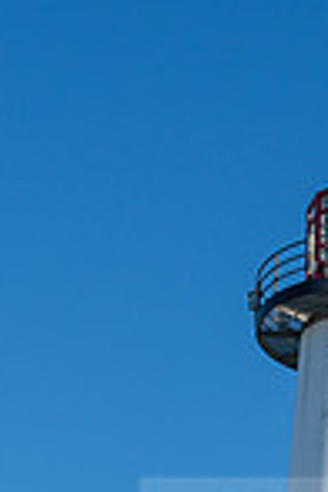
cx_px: 390
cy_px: 691
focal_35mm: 167
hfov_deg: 8.1
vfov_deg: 11.9
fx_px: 2282
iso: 200
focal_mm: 30.5
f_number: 4
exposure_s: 1/2500
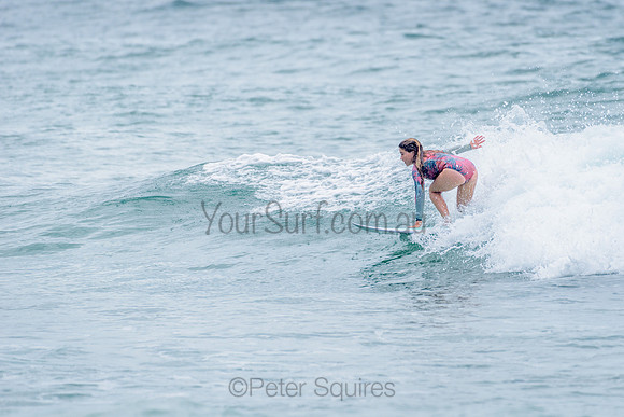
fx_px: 10629
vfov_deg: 2.2
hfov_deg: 3.4
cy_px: 181
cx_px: 383
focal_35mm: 613
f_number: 5.6
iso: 250
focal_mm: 500
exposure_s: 1/2000
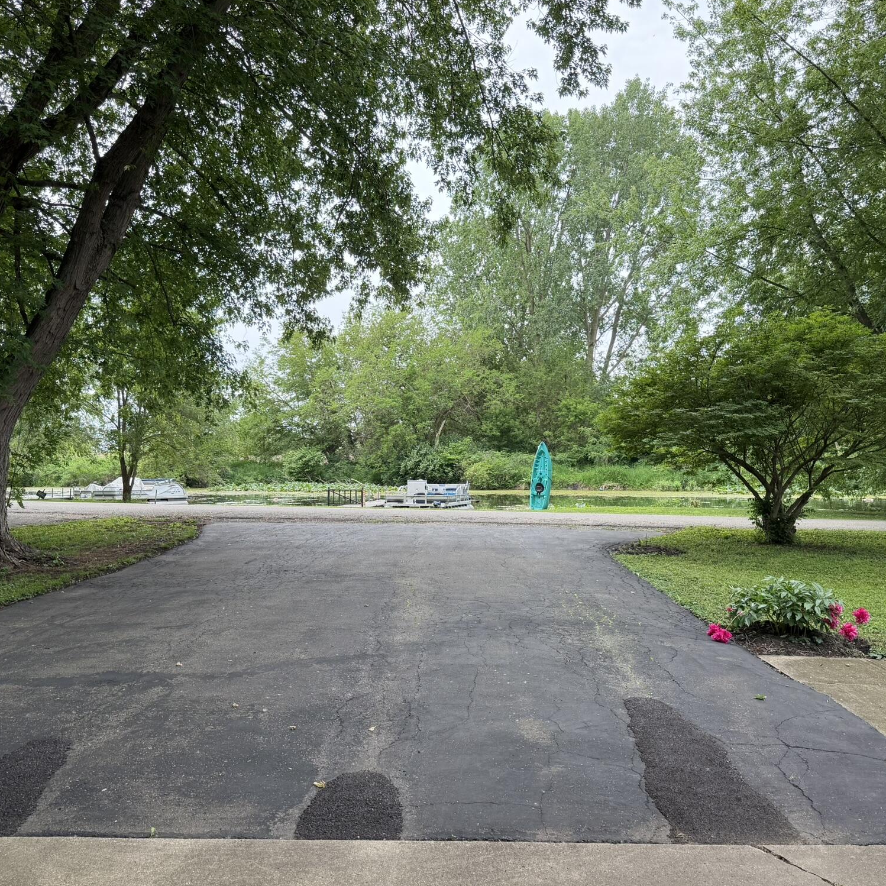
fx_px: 840
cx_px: 439
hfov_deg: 55.6
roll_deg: +0.4
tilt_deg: +1.6
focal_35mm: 29
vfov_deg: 55.6
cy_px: 446
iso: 100
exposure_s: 1/1106
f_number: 1.78
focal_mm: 6.76
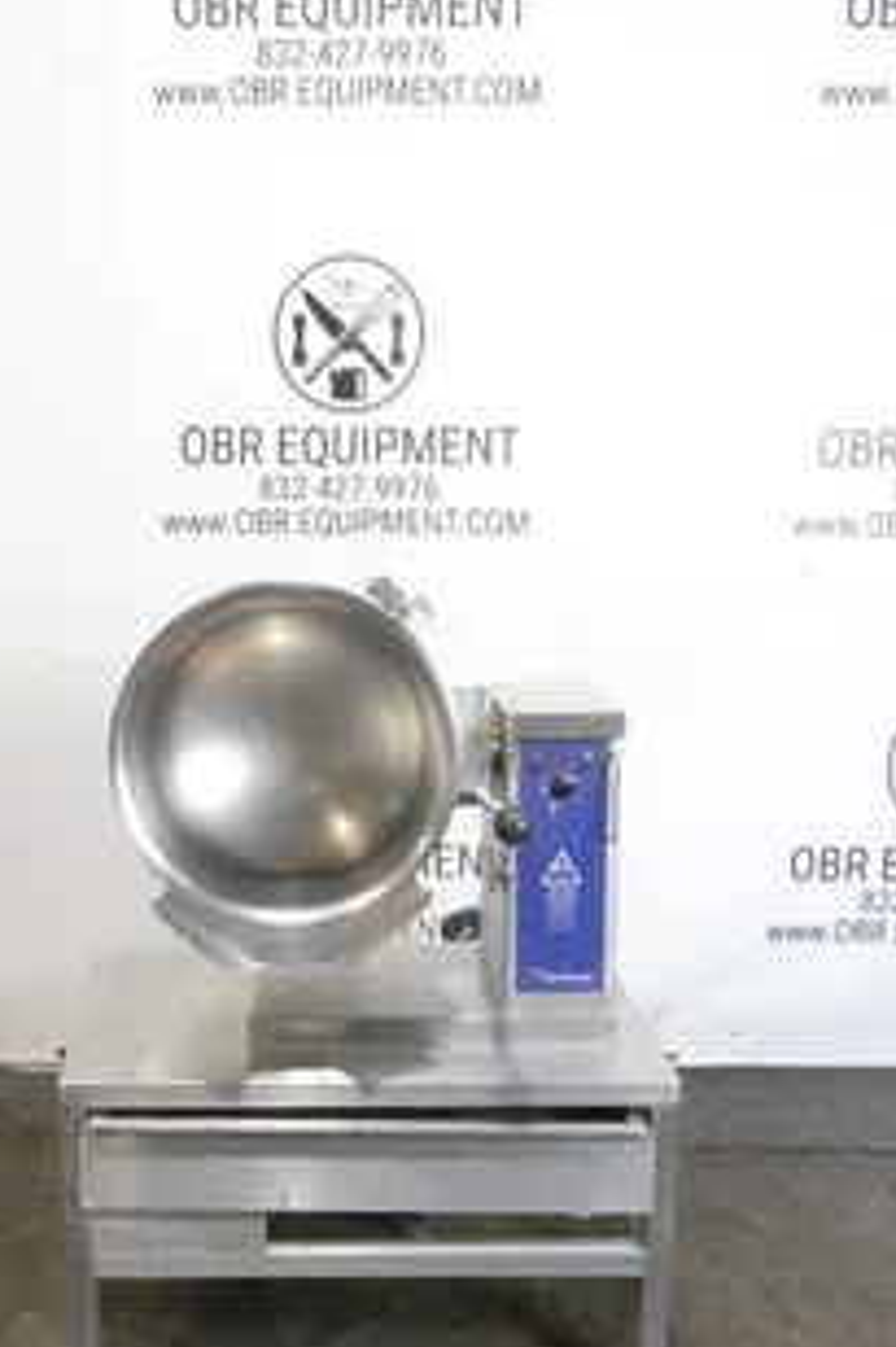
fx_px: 1458
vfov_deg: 49.4
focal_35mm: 39
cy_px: 787
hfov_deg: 34.1
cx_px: 369
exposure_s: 1/30
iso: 4000
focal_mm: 11.06
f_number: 8
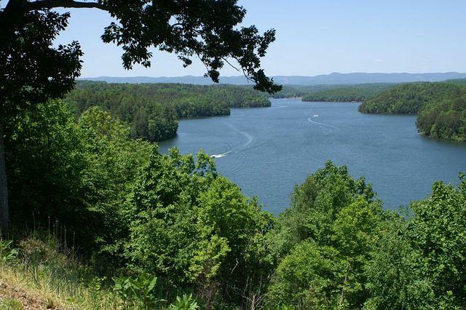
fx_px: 582
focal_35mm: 45
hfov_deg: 43.6
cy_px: 155
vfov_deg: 29.8
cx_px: 233
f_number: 13
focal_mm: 30
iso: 100
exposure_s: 1/100
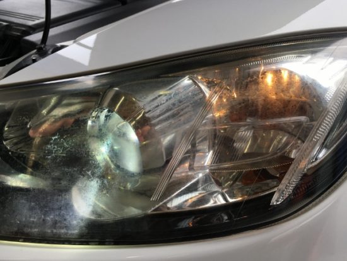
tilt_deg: -30.8
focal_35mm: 29
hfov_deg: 61.6
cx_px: 174
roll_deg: +2.6
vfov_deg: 48.3
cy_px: 130
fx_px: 291
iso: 25
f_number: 2.2
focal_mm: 4.15
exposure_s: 1/472
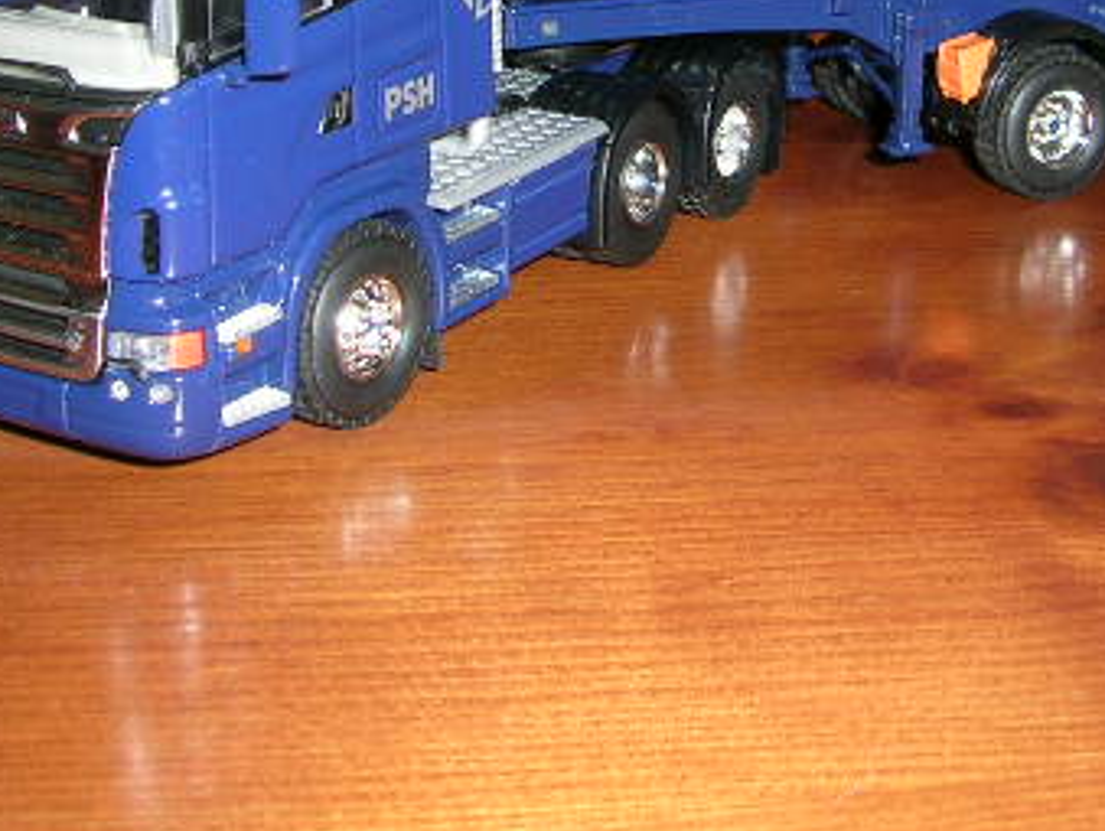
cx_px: 603
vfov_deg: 21.8
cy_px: 91
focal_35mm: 66
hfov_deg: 29.3
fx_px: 2109
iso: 50
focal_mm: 5.4
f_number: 4.8
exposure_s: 1/60.1
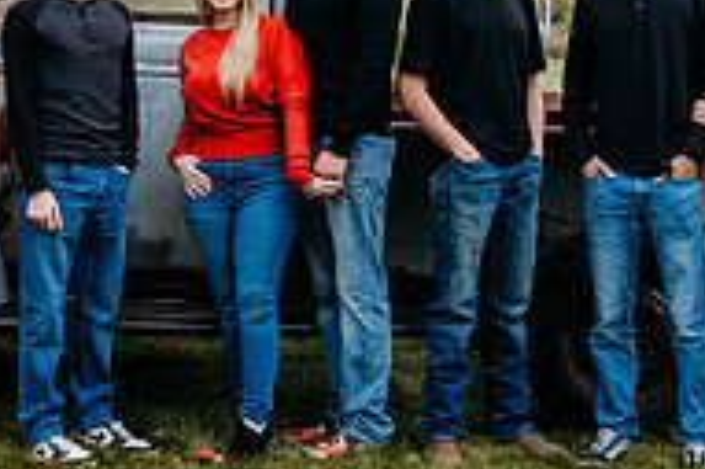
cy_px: -83
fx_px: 1917
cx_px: 251
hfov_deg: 20.8
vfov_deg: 13.6
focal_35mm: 98
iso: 400
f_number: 5.6
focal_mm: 32
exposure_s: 1/250
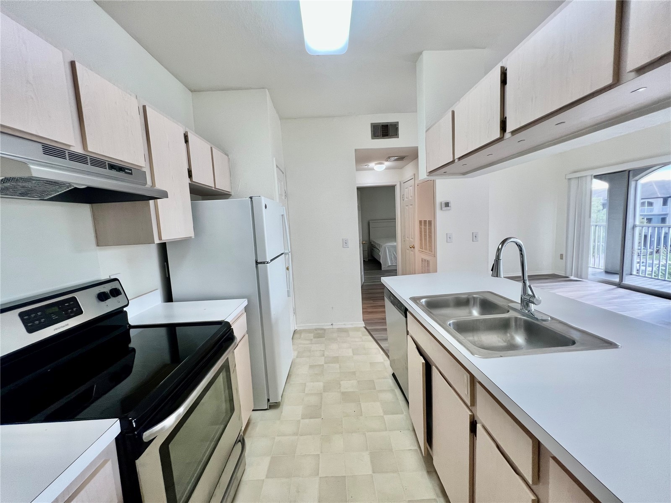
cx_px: 336
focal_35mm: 13
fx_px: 252
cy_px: 252
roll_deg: +3.1
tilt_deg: -7.0
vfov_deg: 89.9
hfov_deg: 106.2
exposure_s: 1/120
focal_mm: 1.57
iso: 100
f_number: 1.8
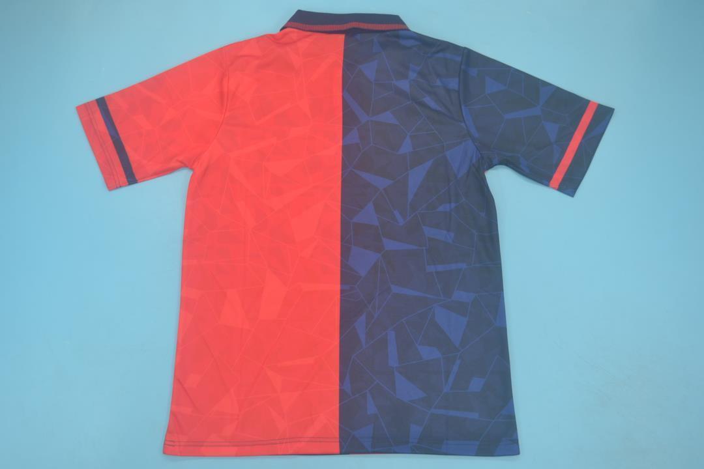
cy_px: 234
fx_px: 704
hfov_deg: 53.1
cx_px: 352
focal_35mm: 36
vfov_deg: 36.9
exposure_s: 1/60
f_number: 4
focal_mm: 24
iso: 200
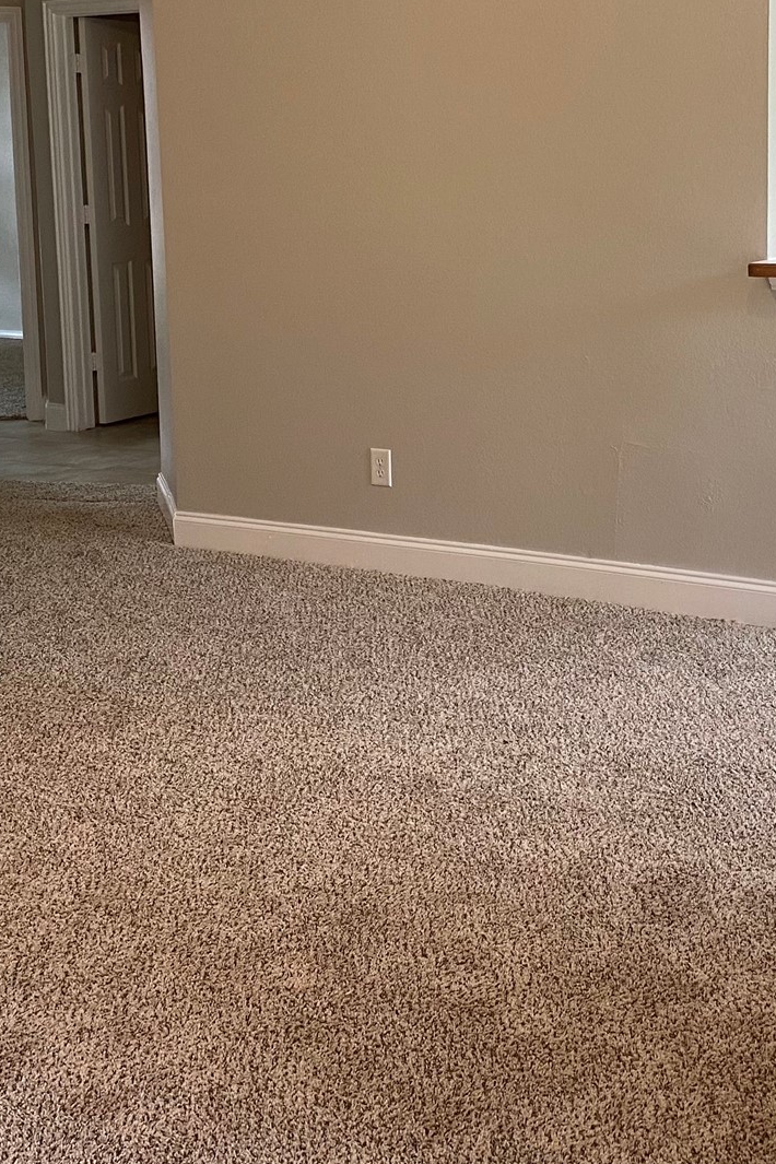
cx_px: 545
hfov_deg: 25.8
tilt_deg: -5.9
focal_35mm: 52
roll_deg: +0.6
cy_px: 375
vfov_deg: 37.7
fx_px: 1681
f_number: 1.8
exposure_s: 1/60
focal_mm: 4.25
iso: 100
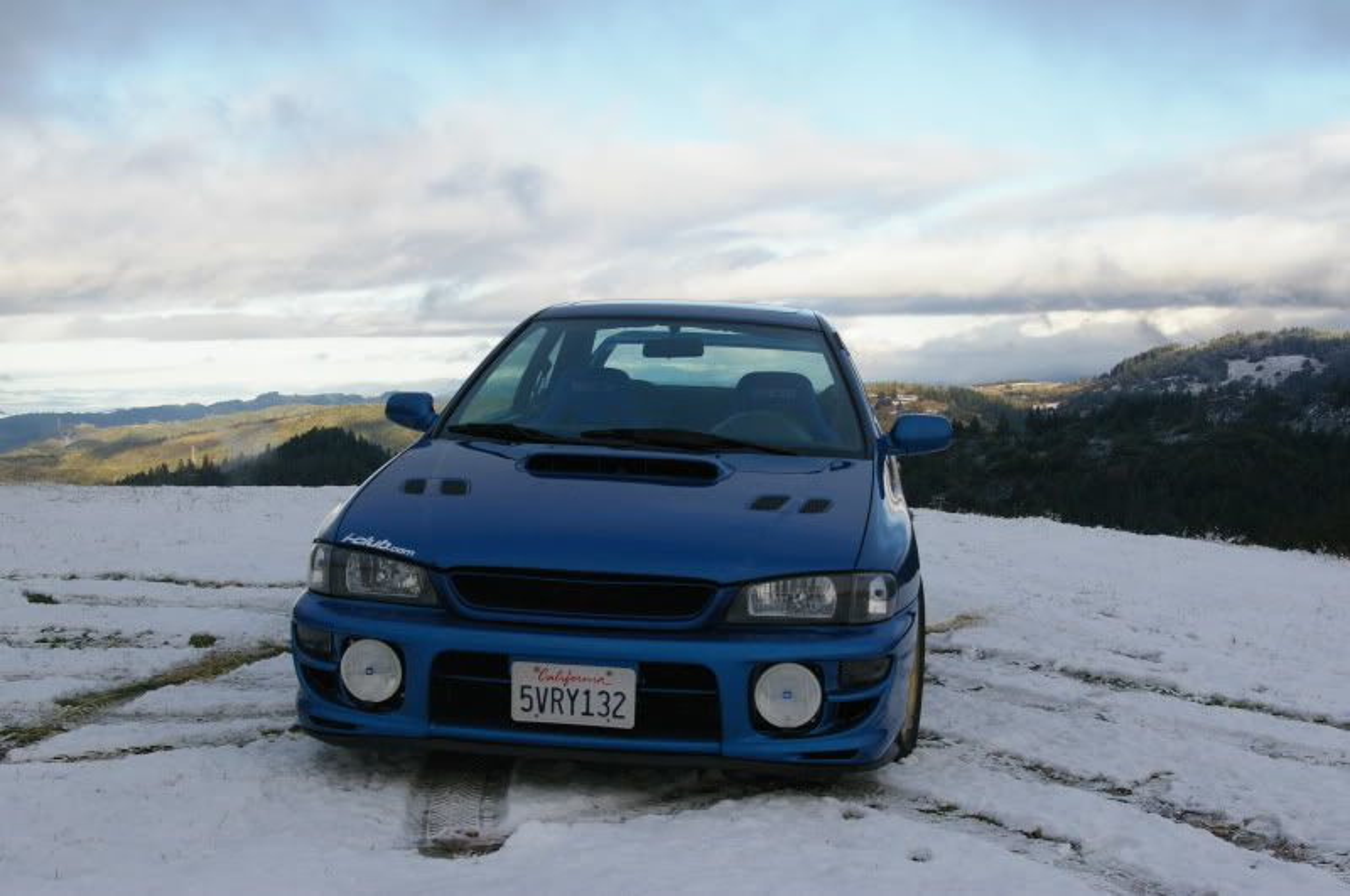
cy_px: 448
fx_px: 1573
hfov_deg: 46.5
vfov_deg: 31.8
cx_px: 675
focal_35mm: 42
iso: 800
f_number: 11
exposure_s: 1/500
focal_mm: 28
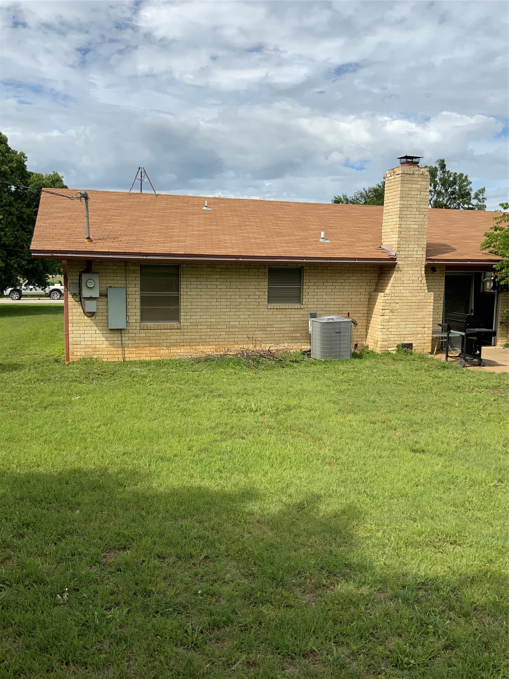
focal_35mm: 29
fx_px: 569
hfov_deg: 48.2
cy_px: 340
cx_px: 254
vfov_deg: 61.7
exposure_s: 1/2320
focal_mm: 3
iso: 20
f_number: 1.8
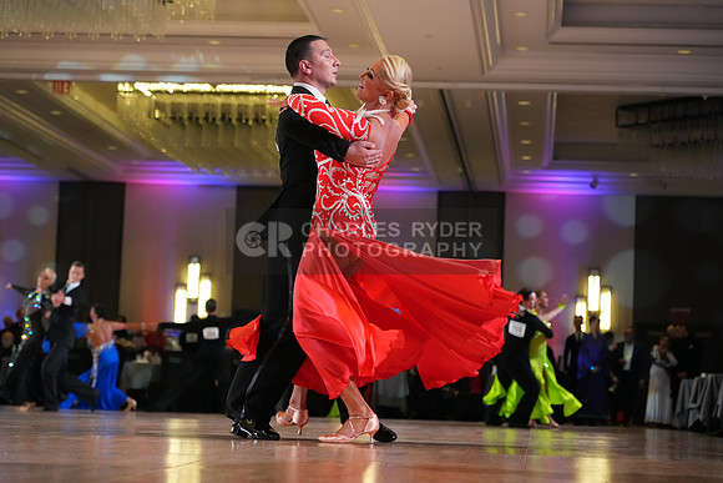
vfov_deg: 15.2
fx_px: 1808
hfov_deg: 22.6
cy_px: 242
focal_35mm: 90
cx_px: 362
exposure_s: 1/500
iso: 4000
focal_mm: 90
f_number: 4
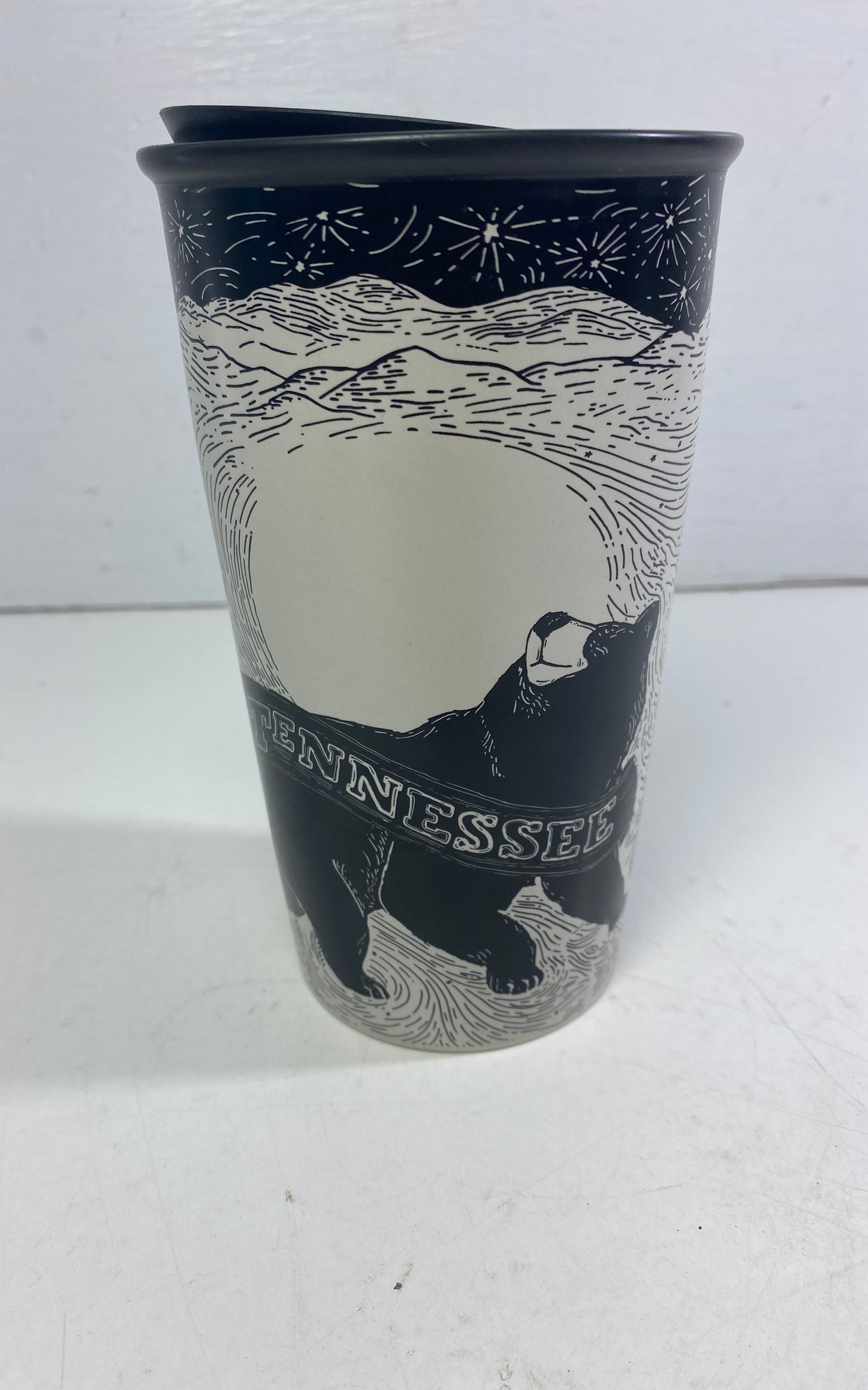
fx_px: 1060
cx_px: 430
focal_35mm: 28
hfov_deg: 44.5
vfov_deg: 66.5
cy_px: 704
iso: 32
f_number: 1.8
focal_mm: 4.25
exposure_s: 1/247
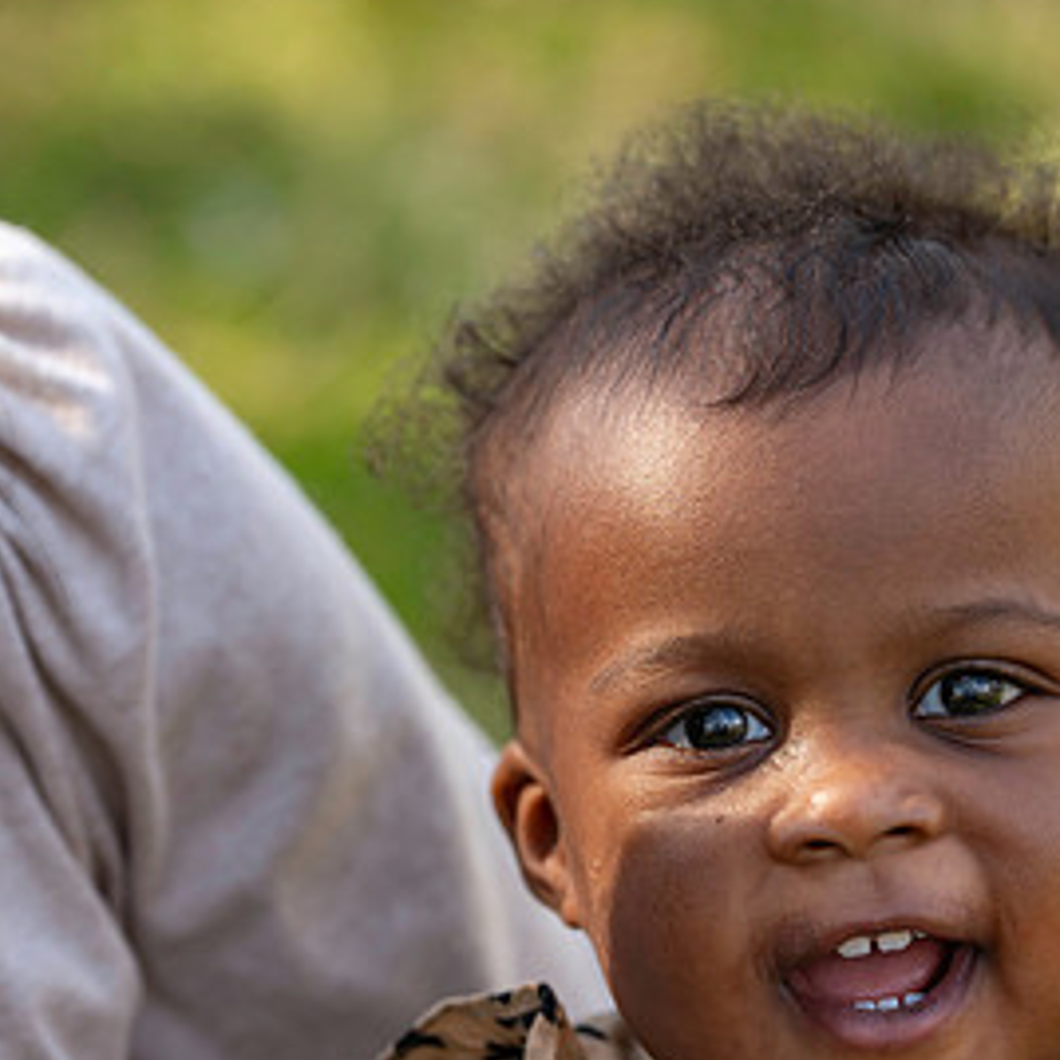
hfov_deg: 6.6
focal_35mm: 267
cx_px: 566
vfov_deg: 6.6
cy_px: 736
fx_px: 9250
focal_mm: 145
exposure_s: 1/400
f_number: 4
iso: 250
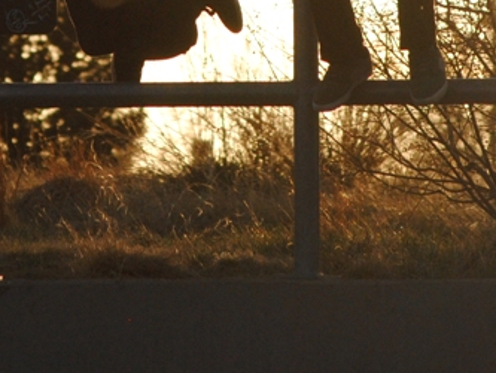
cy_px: -172
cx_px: 92
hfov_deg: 3.3
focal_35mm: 605
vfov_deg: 2.5
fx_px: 8672
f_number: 4.8
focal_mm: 120
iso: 400
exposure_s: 1/1600
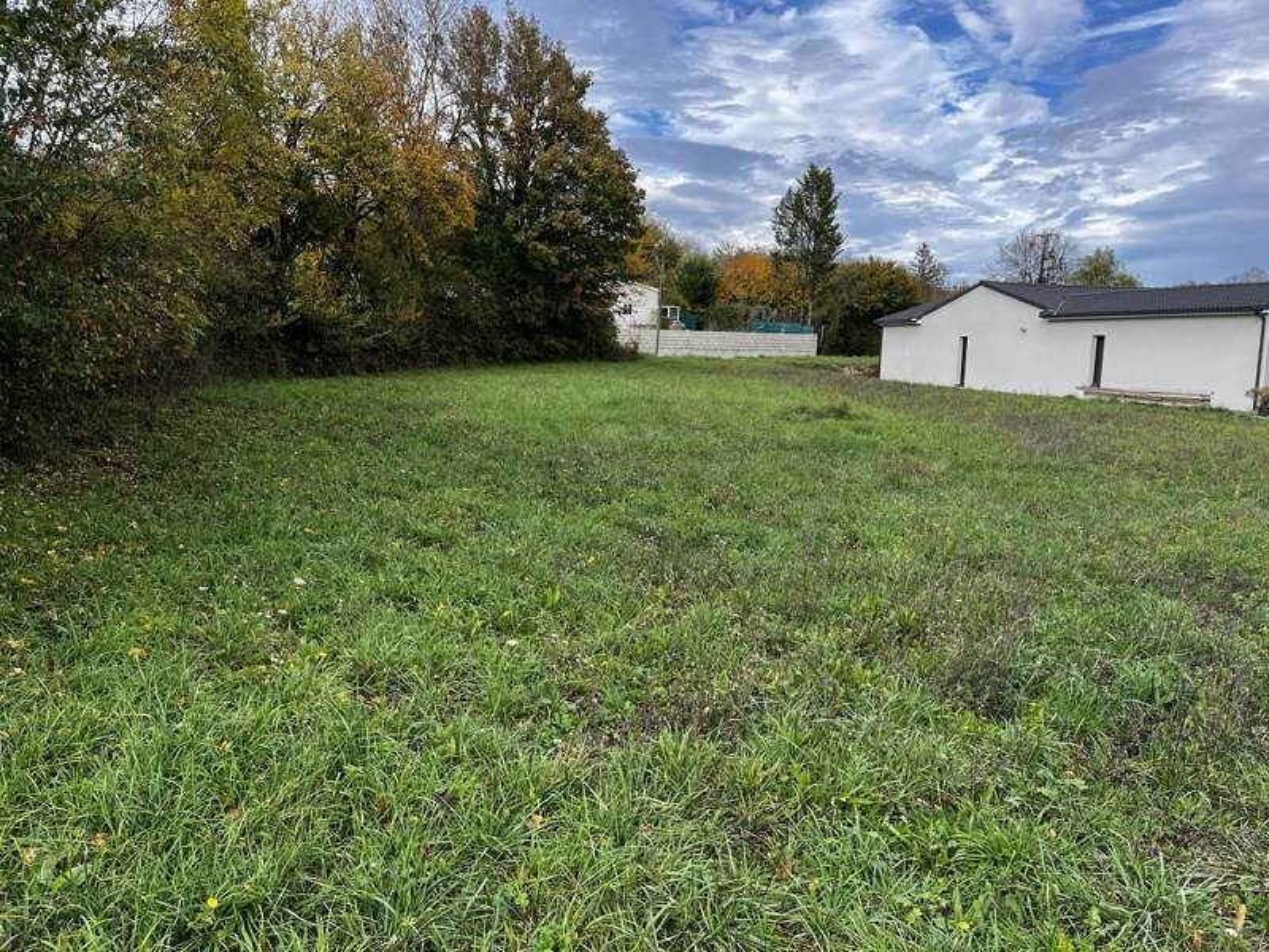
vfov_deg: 53.1
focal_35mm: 26
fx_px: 953
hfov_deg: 67.3
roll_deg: -1.6
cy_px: 476
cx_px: 634
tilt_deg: -10.8
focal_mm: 5.1
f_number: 1.6
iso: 50
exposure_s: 1/852
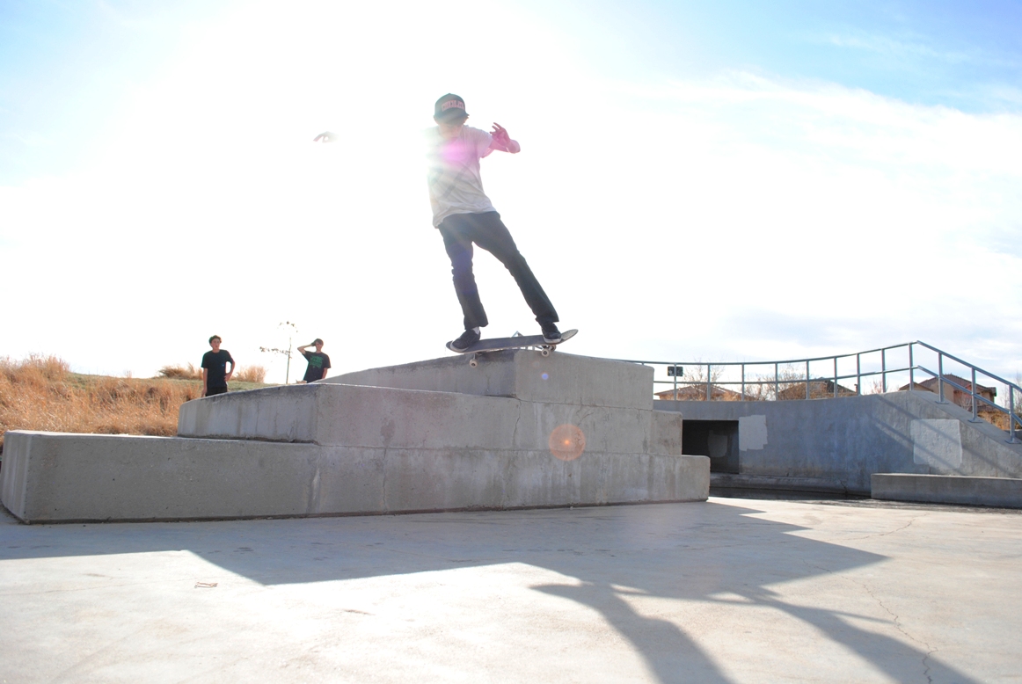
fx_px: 767
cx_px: 511
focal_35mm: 27
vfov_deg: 48.1
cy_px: 342
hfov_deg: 67.3
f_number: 5
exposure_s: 1/1250
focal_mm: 18
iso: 400
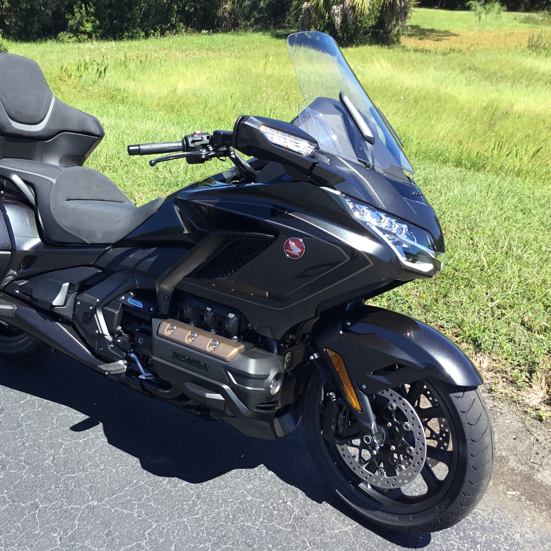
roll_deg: -0.3
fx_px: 666
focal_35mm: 37
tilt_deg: -22.4
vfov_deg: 44.9
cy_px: 273
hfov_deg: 44.6
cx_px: 215
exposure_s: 1/401
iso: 25
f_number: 2.4
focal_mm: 3.3
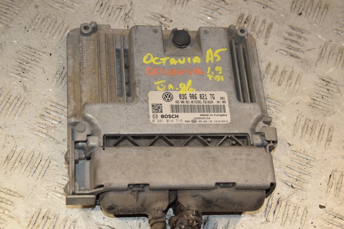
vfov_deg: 18.9
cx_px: 172
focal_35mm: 72
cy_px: 114
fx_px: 688
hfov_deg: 28.1
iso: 800
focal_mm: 48
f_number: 7.1
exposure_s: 1/200
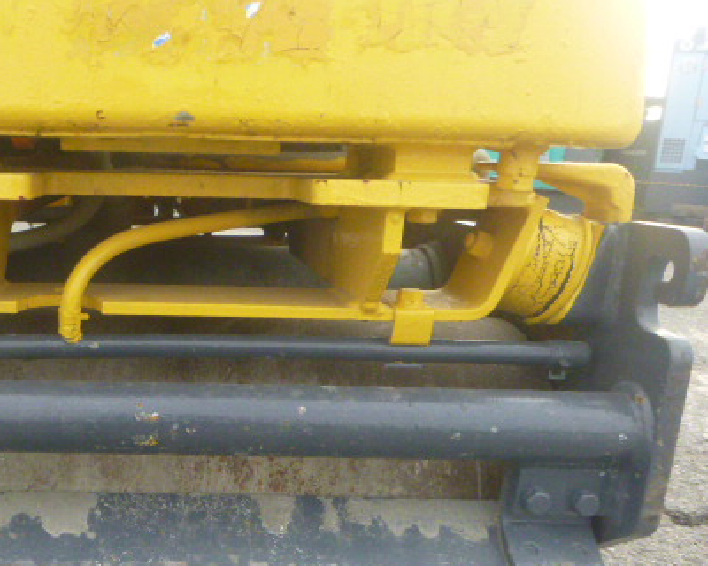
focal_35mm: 39
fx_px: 817
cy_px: 393
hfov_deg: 45.0
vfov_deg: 37.7
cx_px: 165
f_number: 9
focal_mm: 4.5
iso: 400
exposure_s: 1/320
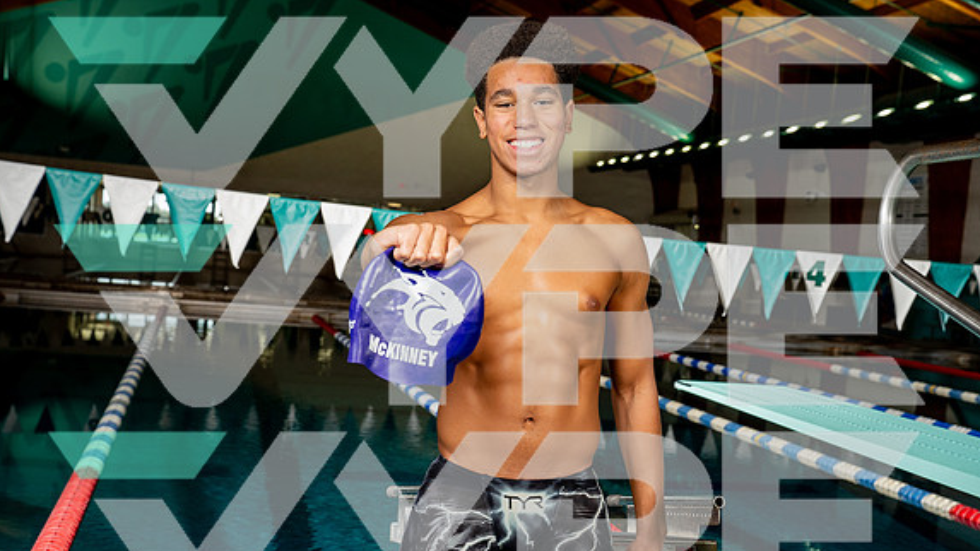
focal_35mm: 53
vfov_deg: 22.6
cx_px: 489
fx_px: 1377
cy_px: 316
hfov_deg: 39.2
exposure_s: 1/250
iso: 640
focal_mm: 50
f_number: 6.3
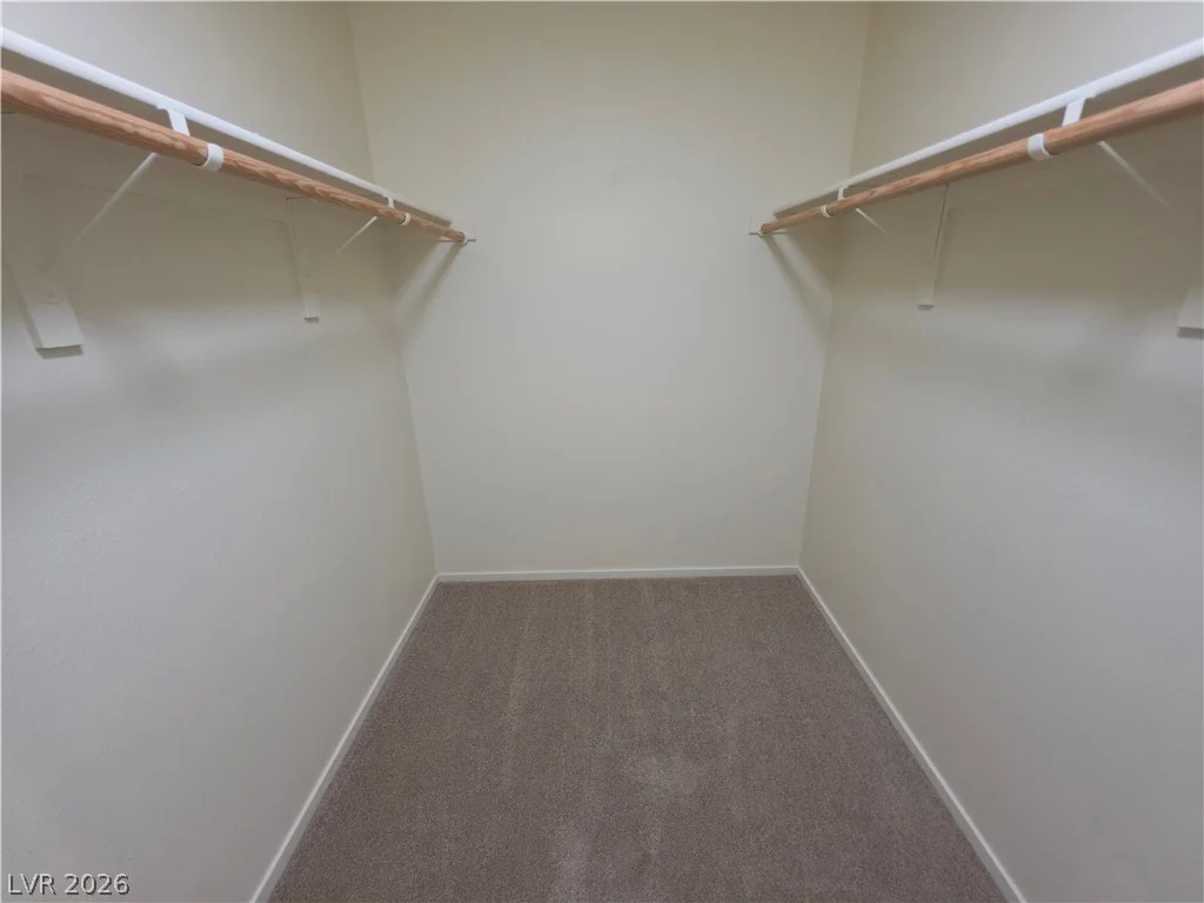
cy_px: 452
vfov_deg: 89.9
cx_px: 602
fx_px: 452
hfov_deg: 106.2
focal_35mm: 13
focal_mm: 2.2
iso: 100
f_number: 1.9
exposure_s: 1/40
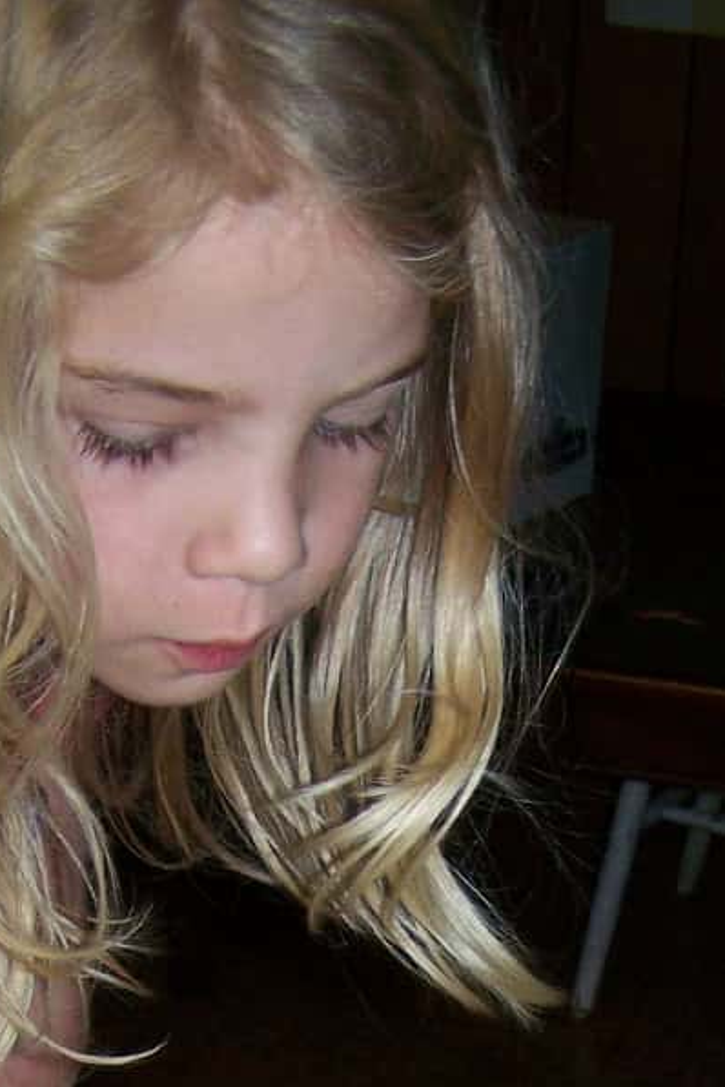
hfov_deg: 13.8
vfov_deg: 19.3
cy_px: 1331
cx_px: 475
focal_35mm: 99
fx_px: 2990
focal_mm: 6.3
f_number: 2.8
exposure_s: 1/64
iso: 96
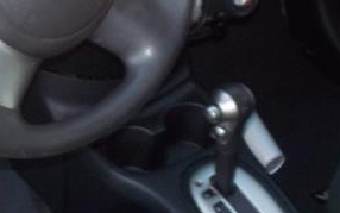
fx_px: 825
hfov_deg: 23.0
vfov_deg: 13.9
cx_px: 81
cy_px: -90
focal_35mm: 89
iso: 200
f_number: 3.3
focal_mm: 4.1
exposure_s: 1/30
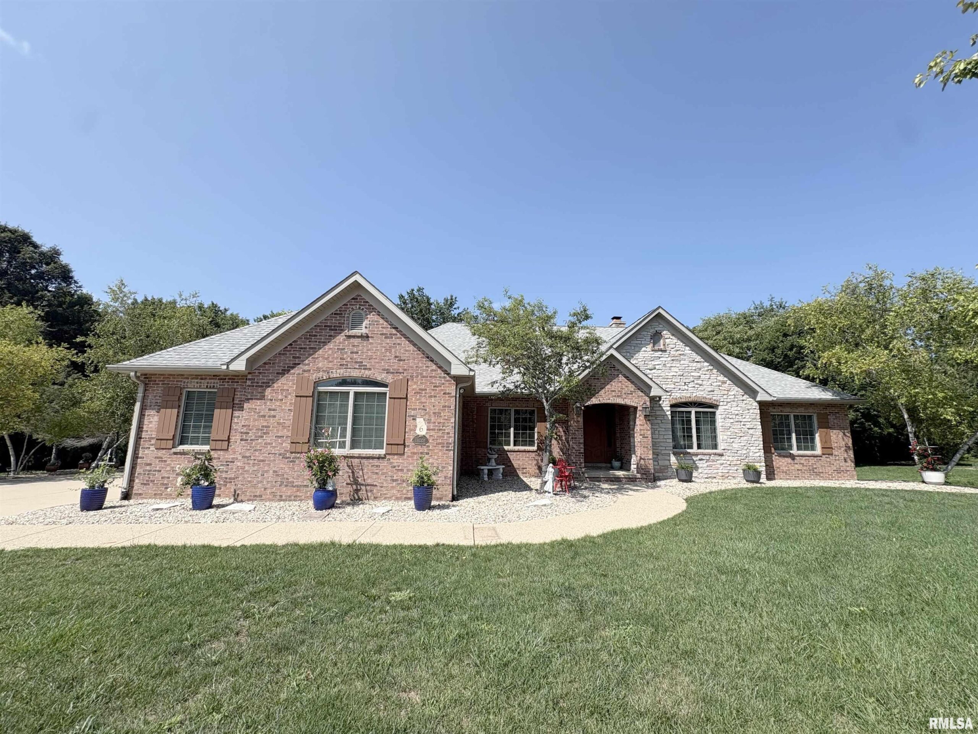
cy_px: 367
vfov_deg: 85.7
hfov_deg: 102.1
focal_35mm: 14
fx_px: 396
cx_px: 489
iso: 50
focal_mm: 2.22
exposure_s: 1/1832
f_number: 2.2
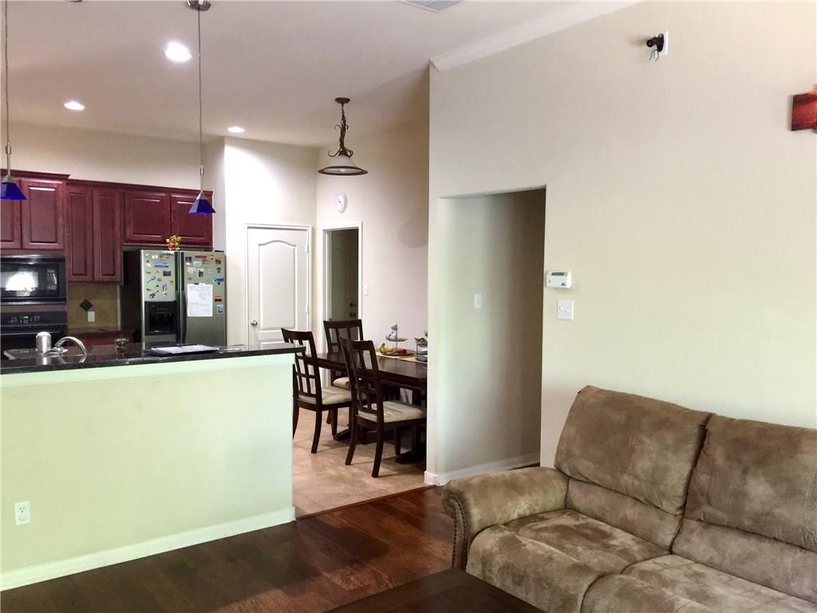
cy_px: 306
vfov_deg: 48.2
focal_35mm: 29
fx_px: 684
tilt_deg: -0.8
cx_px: 408
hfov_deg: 61.7
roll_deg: -1.7
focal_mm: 4.15
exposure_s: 1/4
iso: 64
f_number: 2.2
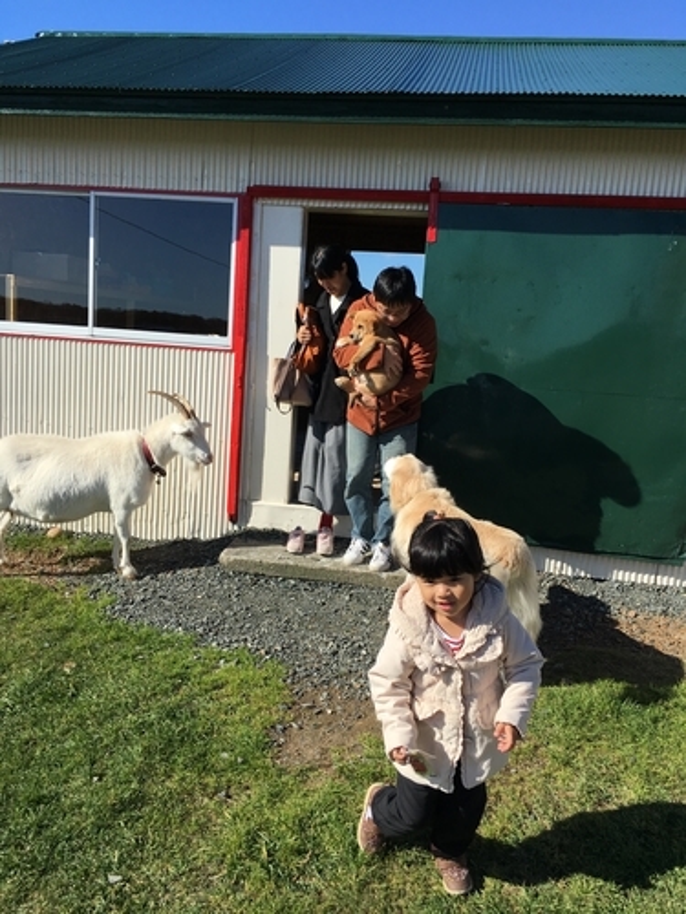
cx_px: 343
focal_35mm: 29
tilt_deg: -9.8
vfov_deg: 61.7
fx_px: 766
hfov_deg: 48.2
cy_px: 457
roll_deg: -4.4
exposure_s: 1/1876
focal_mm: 4.15
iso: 25
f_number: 2.2
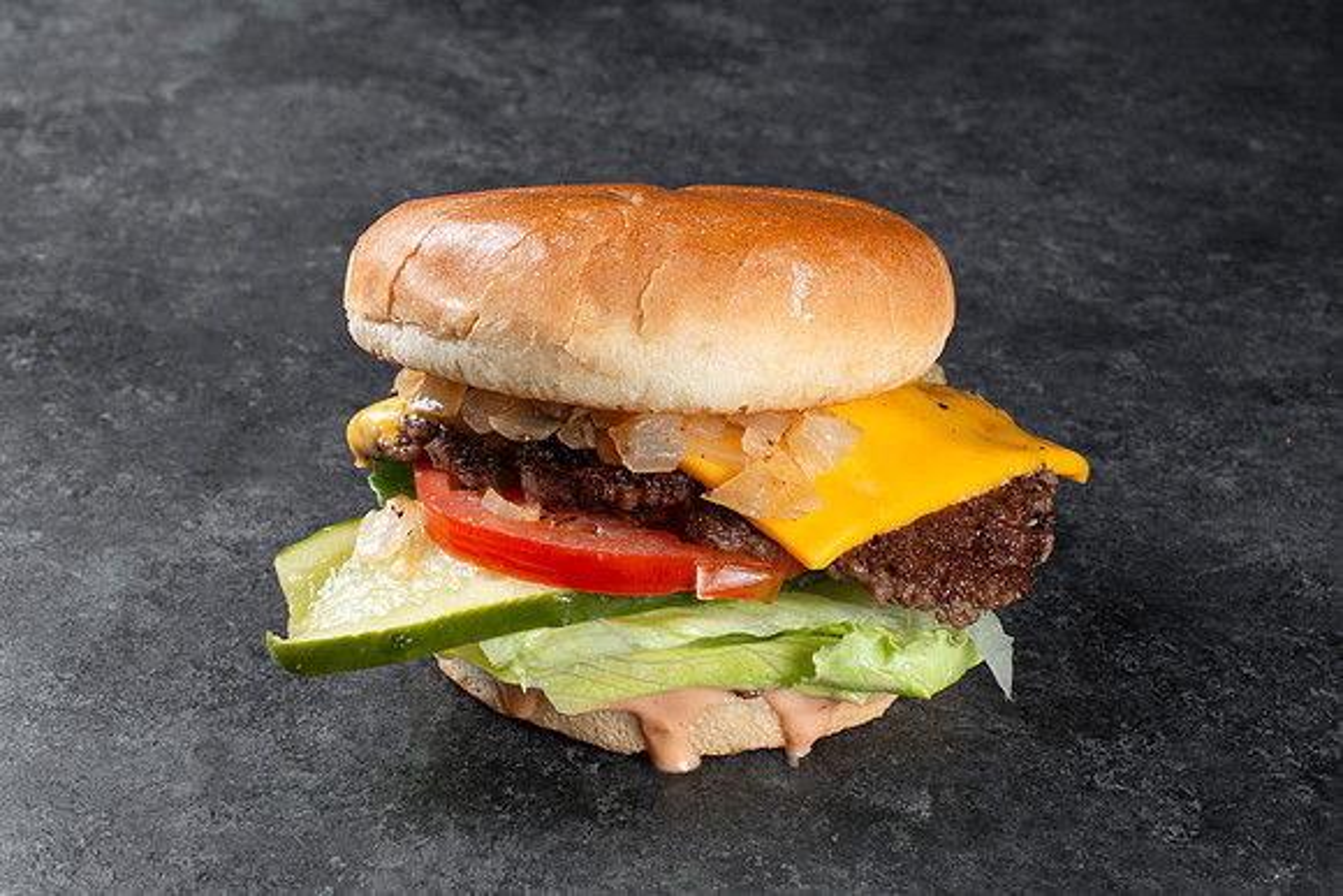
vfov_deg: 21.8
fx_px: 2330
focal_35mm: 62
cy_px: 418
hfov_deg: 32.2
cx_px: 693
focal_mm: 50
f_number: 13
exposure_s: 1/200
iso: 250
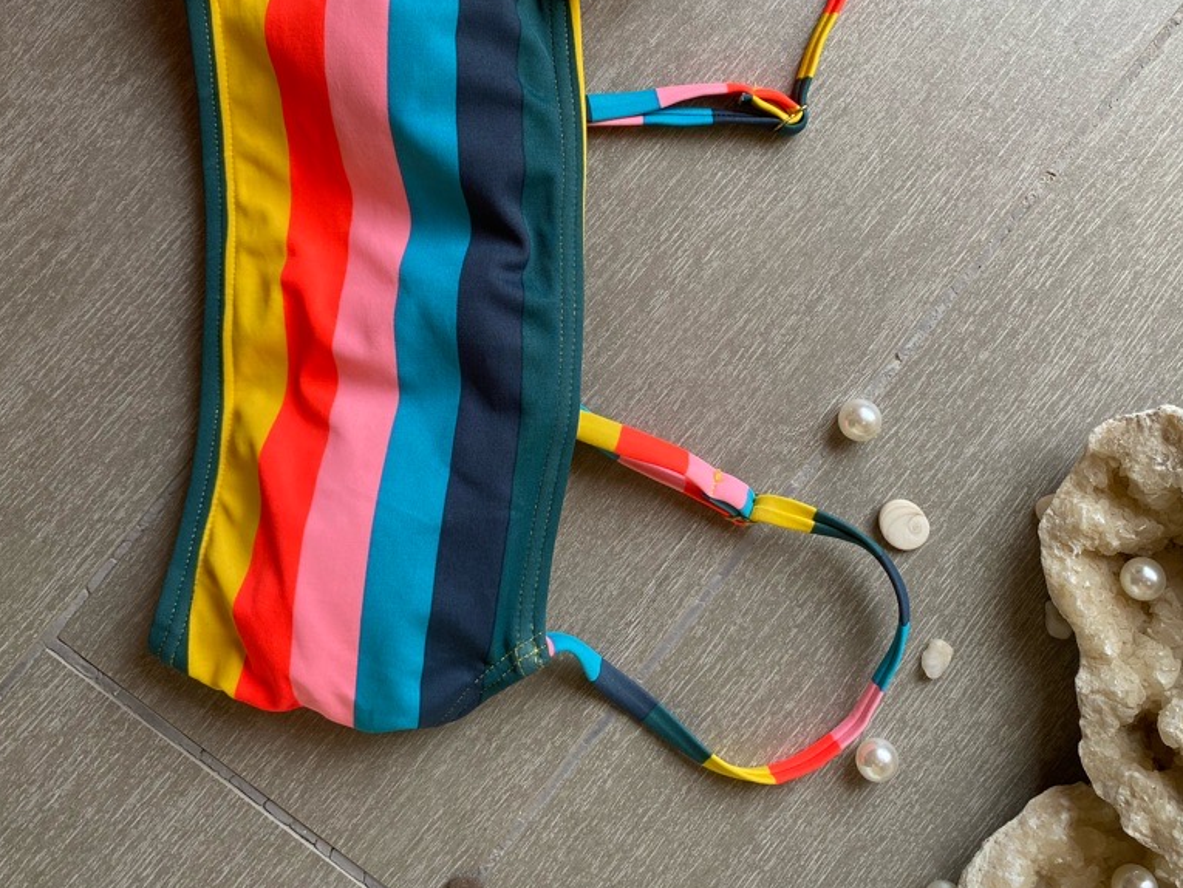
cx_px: 636
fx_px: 1162
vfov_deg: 41.5
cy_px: 325
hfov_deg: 53.9
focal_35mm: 34
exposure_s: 1/121
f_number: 1.8
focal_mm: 4.25
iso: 80
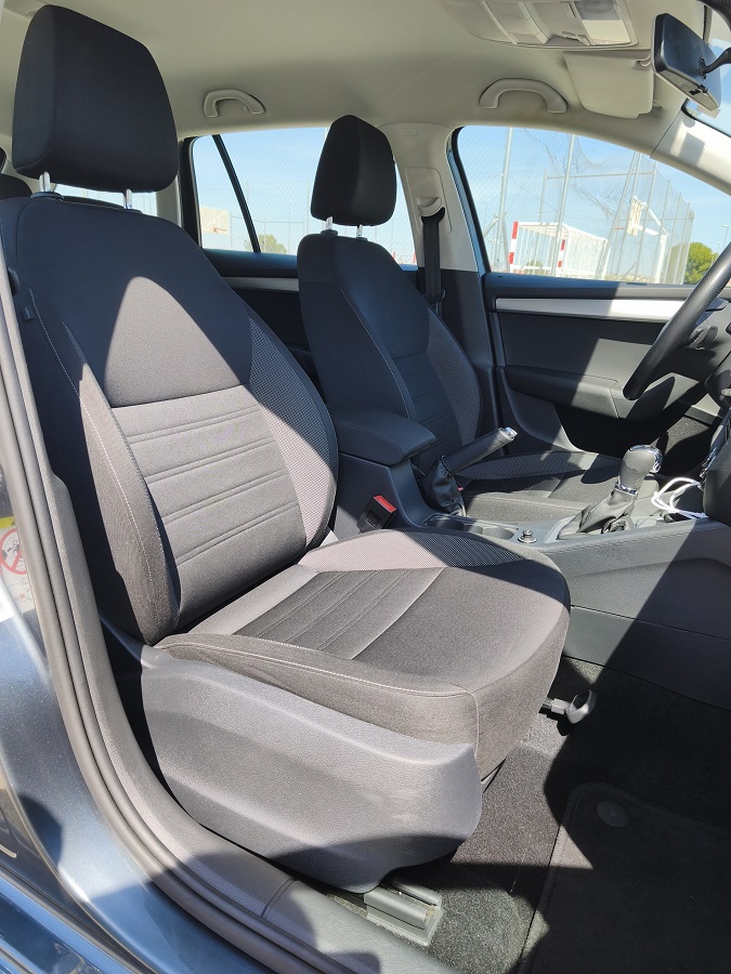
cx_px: 366
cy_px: 487
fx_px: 648
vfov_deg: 73.9
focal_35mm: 23
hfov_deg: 58.9
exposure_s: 1/931
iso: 50
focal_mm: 5.35
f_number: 1.7
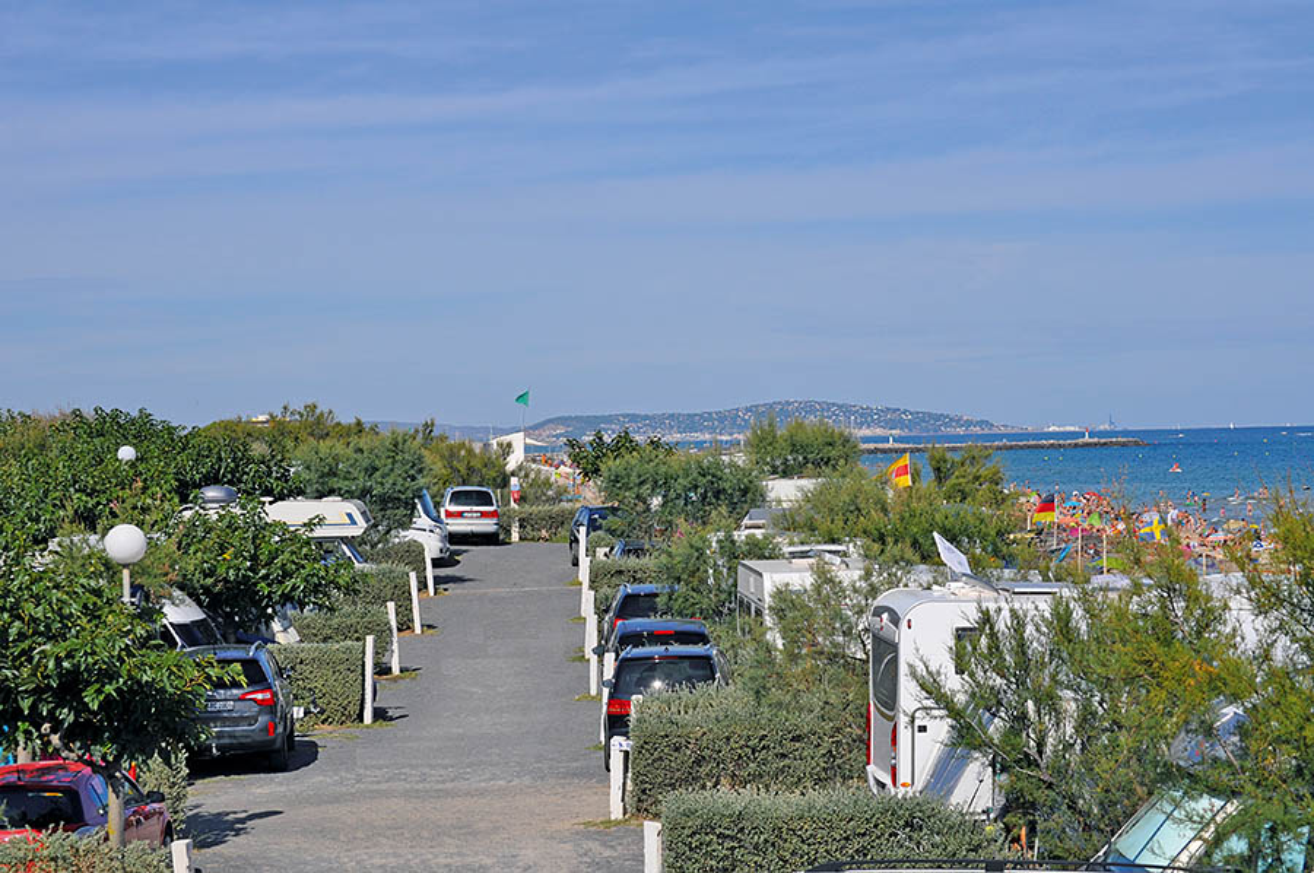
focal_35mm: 82
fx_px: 3008
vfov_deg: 16.5
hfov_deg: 24.6
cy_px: 436
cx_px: 657
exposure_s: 1/500
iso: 200
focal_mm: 55
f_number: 11
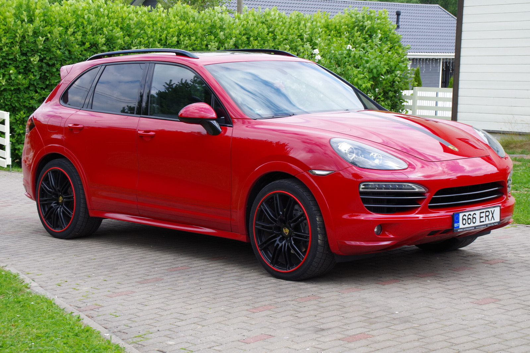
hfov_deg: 28.1
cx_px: 265
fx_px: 1060
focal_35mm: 72
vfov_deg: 18.9
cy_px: 176
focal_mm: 48
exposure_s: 1/125
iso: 200
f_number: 11
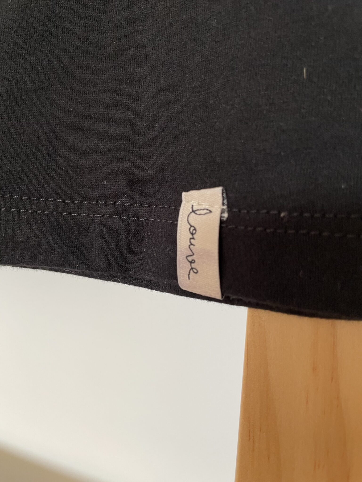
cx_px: 181
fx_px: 363
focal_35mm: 26
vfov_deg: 67.3
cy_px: 241
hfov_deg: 53.1
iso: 125
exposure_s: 1/60
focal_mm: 4.2
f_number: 1.6
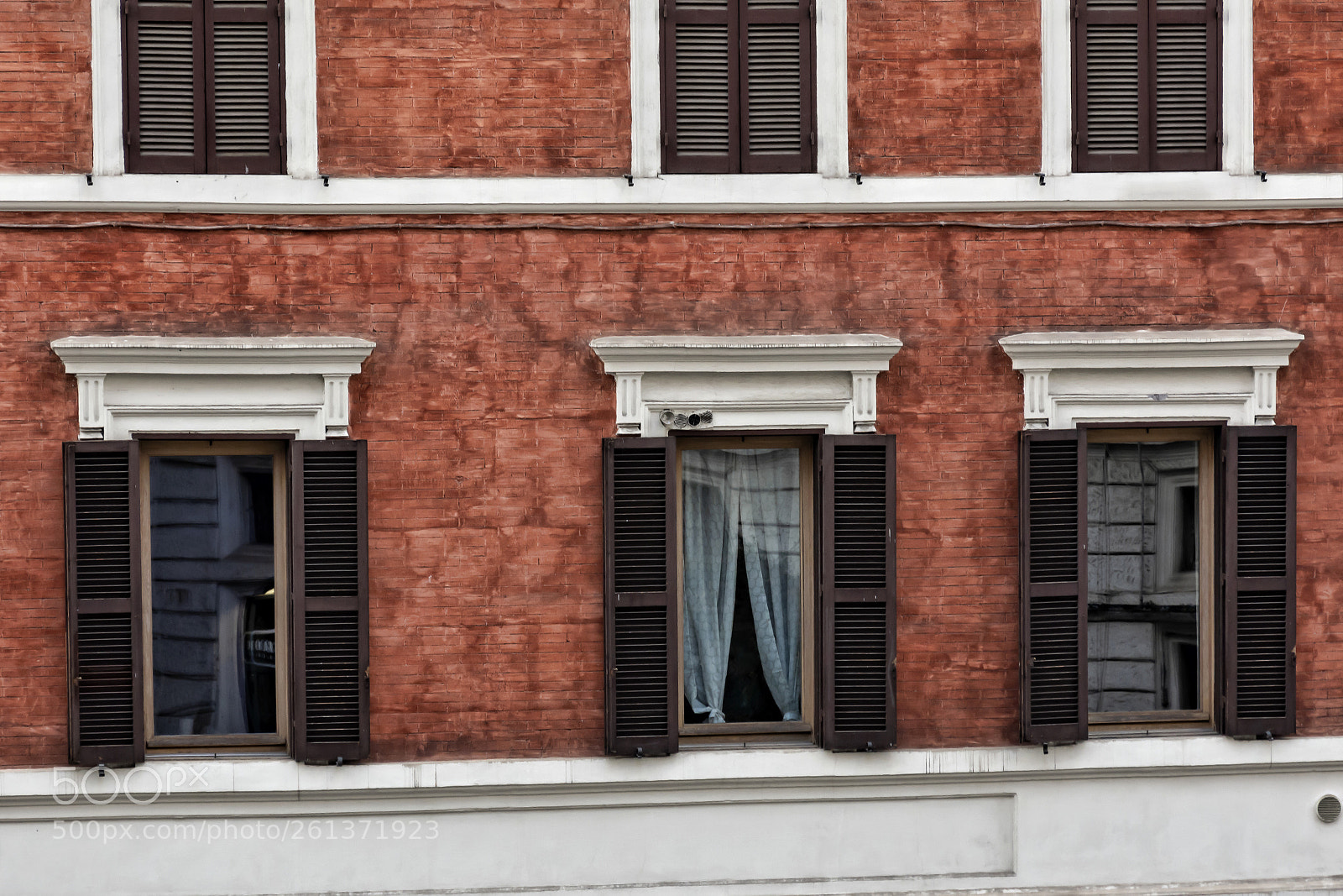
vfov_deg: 11.7
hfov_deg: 17.5
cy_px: 448
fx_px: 4365
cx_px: 672
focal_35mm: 117
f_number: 8
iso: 800
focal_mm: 78
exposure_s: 1/125
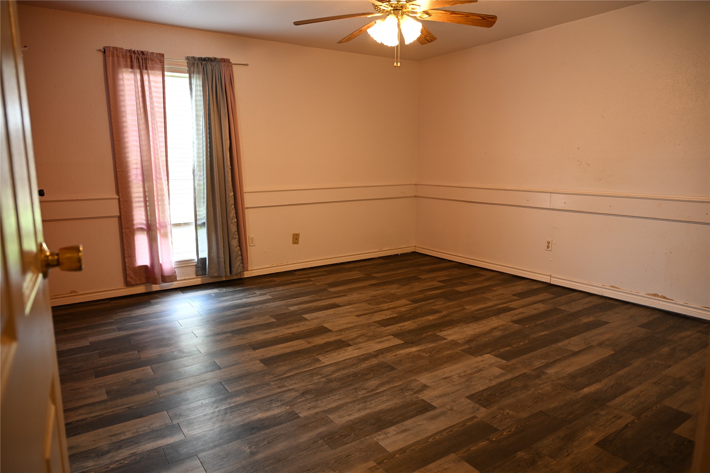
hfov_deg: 73.7
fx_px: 473
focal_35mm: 24
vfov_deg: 53.1
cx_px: 355
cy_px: 236
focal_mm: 24
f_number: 4
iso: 360
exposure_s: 1/25
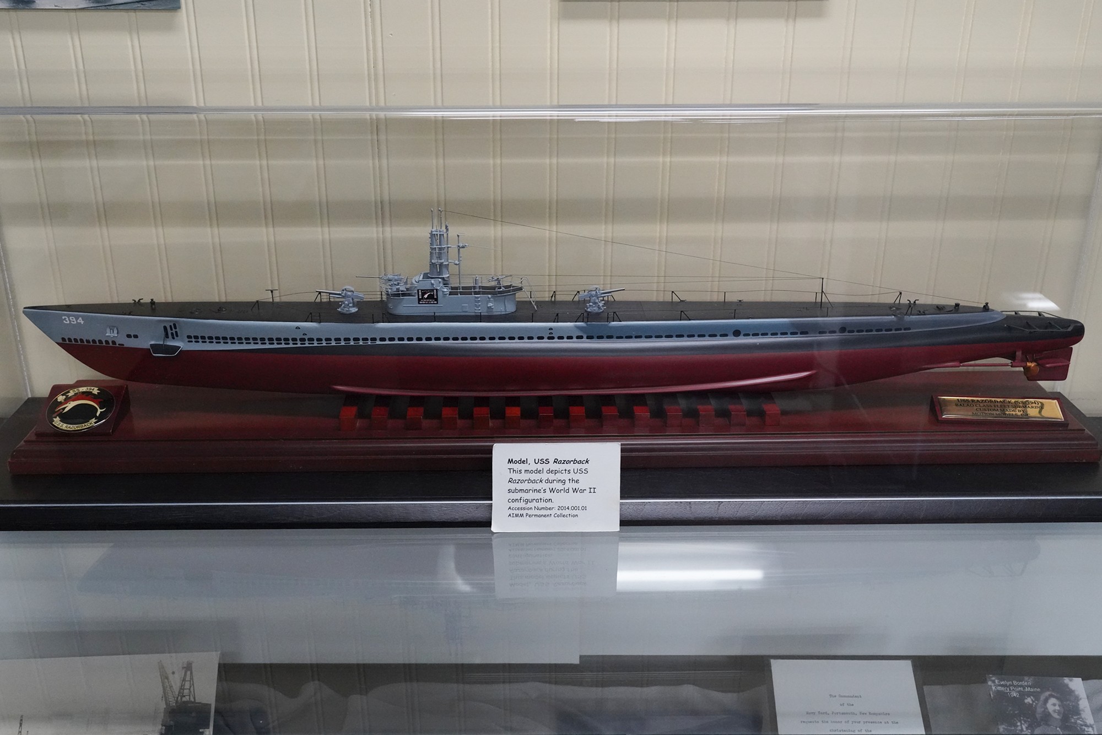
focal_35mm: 34
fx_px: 1041
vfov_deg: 38.9
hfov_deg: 55.8
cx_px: 551
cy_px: 368
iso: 6400
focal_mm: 34
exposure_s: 1/100
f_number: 9
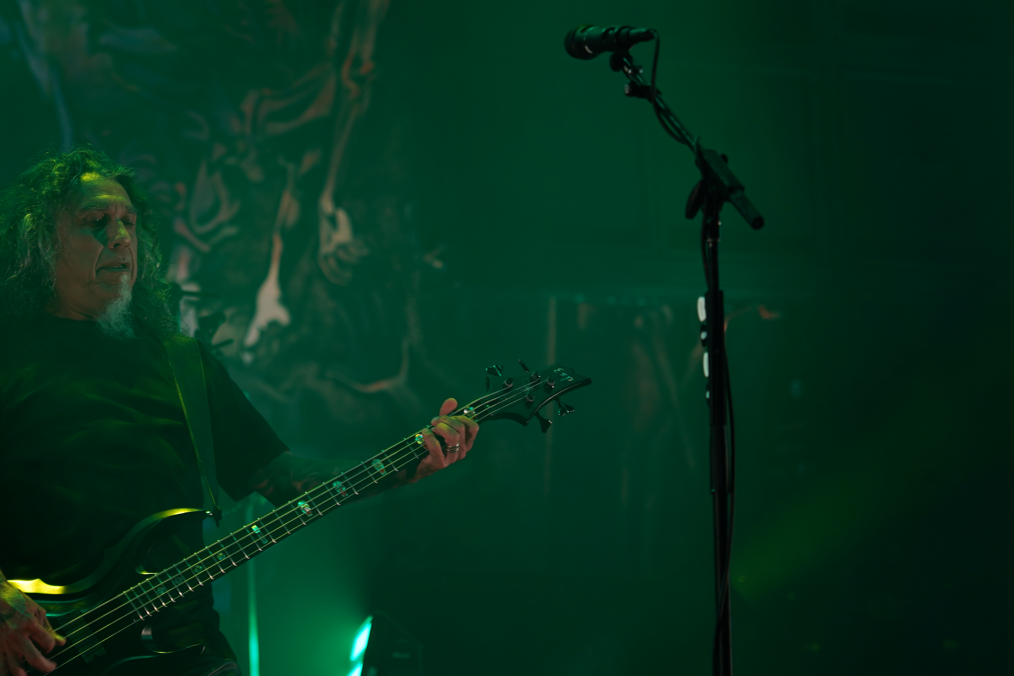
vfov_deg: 8.7
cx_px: 255
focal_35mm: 158
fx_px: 4450
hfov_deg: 13.0
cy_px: 388
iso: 160
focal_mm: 105
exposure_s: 1/125
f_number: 4
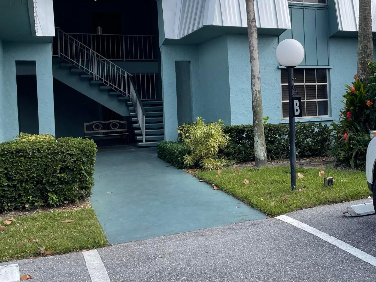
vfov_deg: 31.4
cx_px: 323
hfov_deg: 38.9
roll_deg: +2.5
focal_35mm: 46
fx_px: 500
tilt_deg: -0.2
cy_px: 107
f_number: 1.6
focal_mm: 4.2
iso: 32
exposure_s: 1/1916
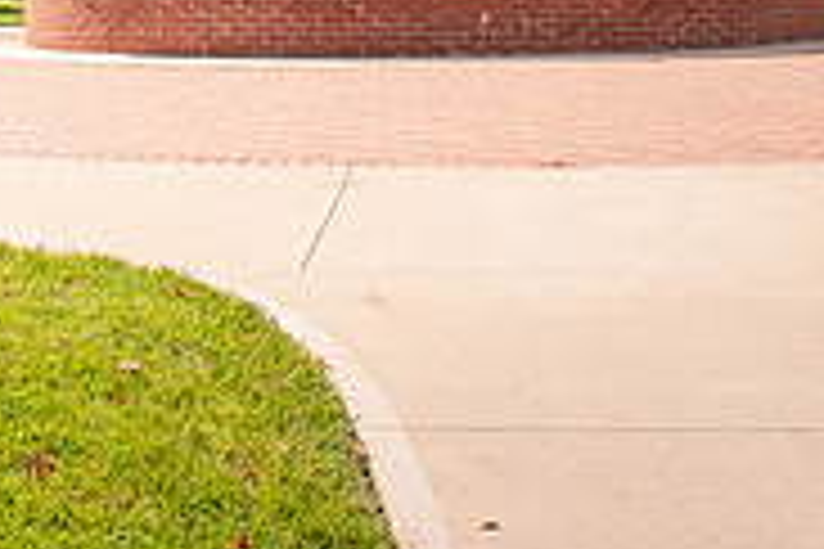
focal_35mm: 76
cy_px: -200
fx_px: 1739
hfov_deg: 24.9
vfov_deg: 16.7
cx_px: -63
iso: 320
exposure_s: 1/250
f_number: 5.6
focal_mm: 24
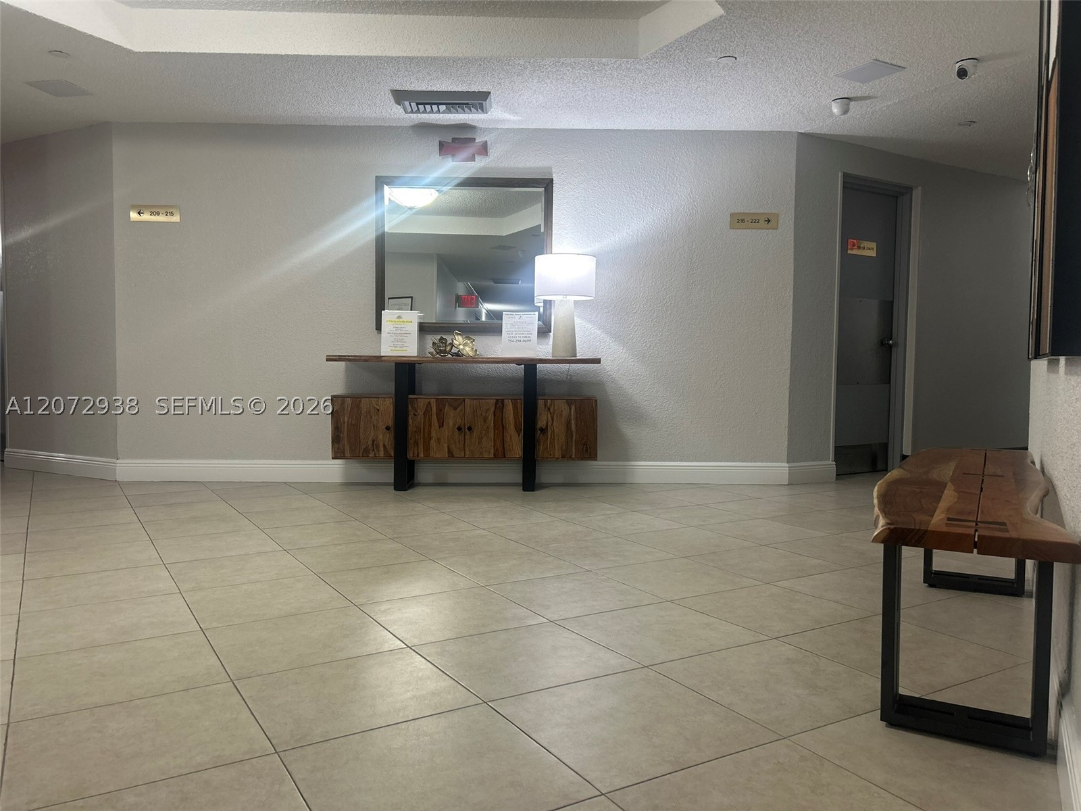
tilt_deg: -3.3
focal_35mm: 26
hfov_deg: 67.3
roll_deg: -0.8
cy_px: 406
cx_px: 540
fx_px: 812
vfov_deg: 53.1
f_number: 1.5
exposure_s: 1/60
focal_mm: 5.7
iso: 80
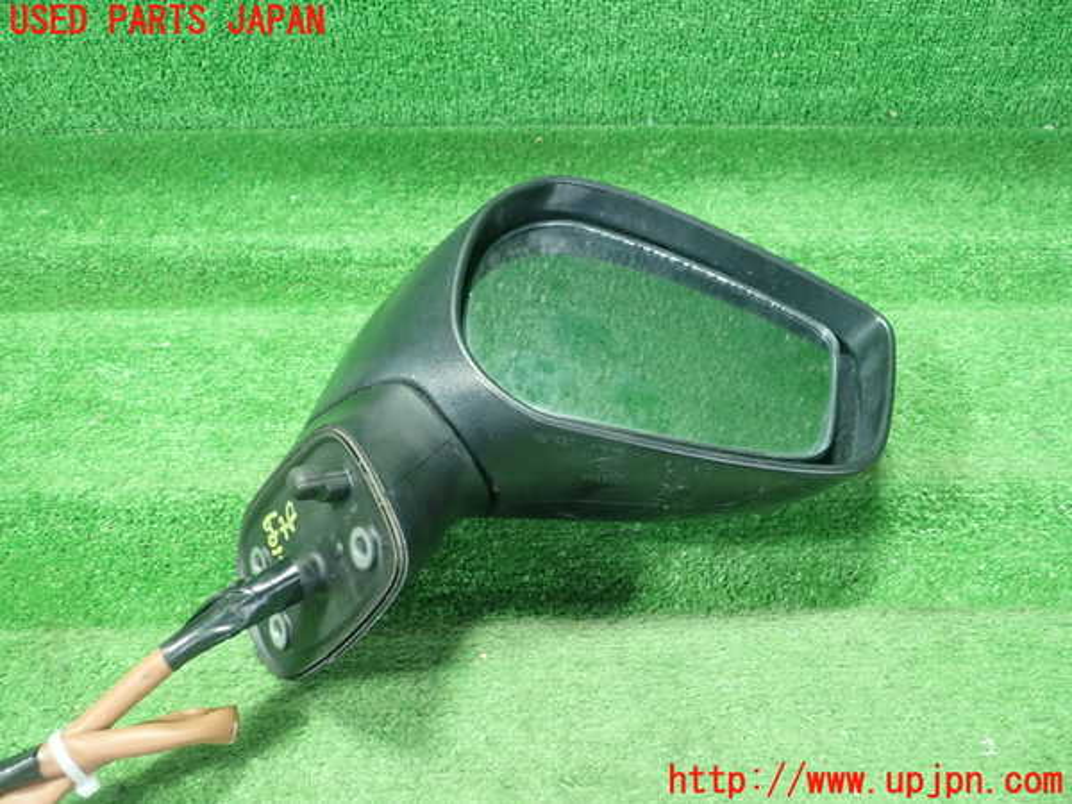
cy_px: 402
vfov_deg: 46.8
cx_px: 536
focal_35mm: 30
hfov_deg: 60.0
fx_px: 929
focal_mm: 5.5
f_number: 2.3
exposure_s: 1/80
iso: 800
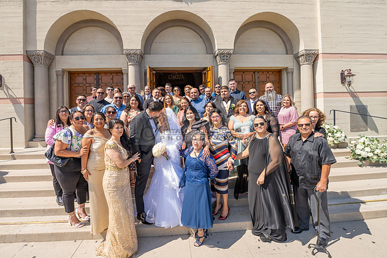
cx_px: 185
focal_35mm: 16
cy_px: 111
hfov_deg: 95.9
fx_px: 174
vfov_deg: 72.6
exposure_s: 1/500
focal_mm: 14
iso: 160
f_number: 5.6
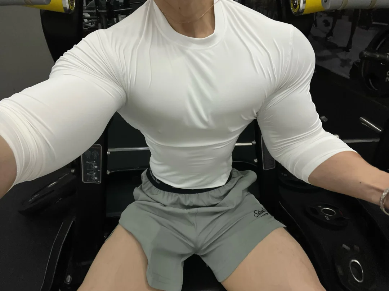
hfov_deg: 67.3
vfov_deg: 53.1
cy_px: 146
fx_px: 292
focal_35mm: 26
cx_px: 194
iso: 125
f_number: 1.5
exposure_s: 1/60
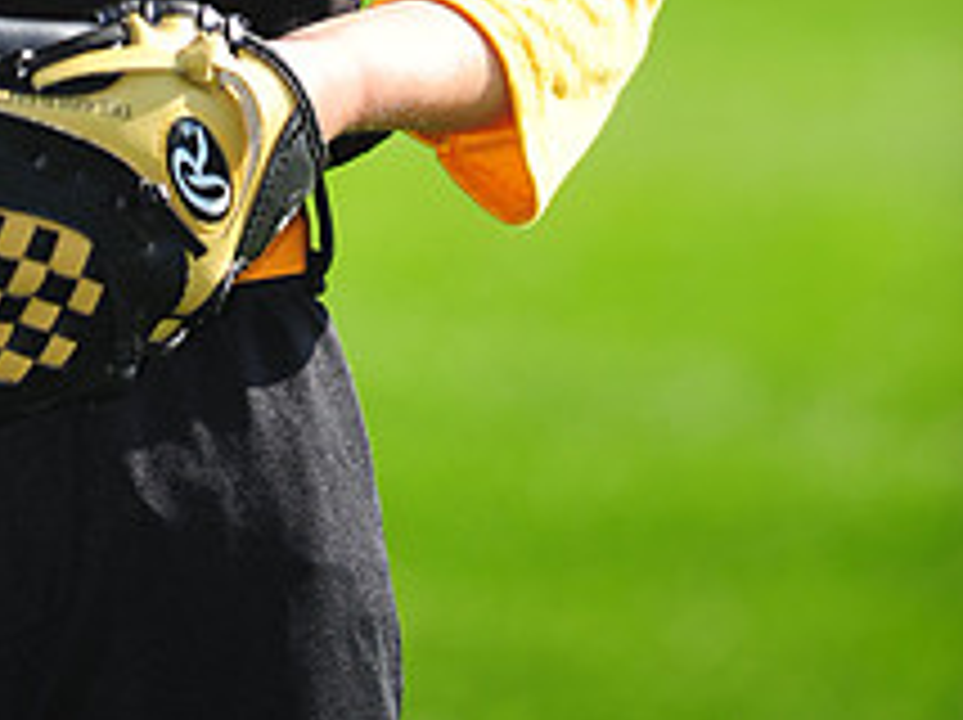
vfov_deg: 2.8
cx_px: 99
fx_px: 14478
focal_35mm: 521
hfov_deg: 3.8
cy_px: -576
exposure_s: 1/800
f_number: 4
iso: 200
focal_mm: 200
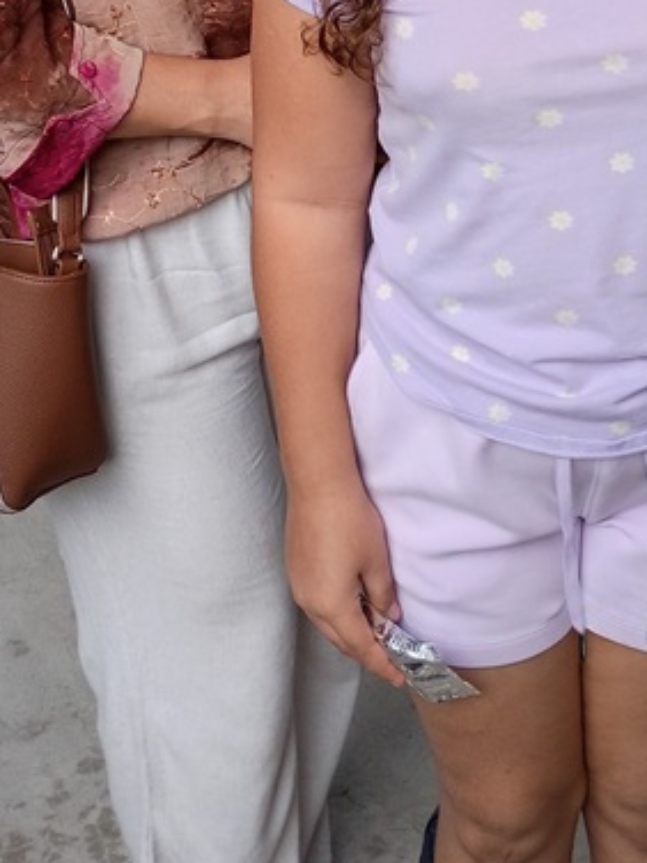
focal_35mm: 79
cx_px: 477
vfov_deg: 23.3
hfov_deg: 18.6
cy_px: -64
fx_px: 1969
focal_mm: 4.27
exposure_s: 1/60
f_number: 1.8
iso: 103
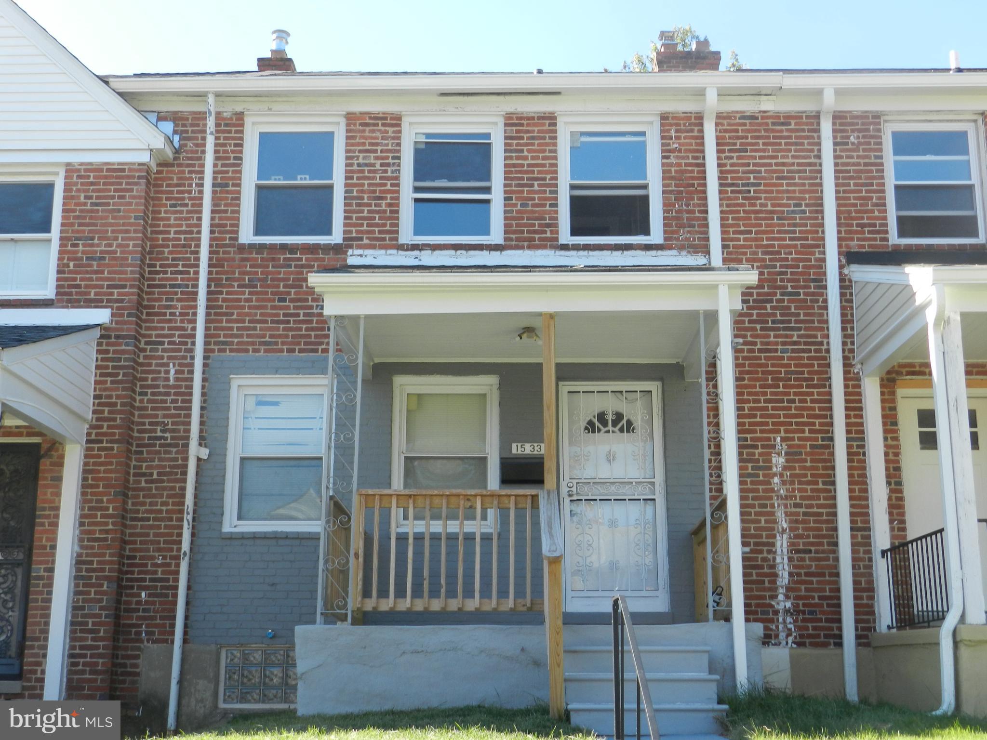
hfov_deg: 41.2
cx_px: 494
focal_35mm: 46
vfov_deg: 31.5
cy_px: 370
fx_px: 1312
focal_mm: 8.1
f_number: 4.2
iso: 160
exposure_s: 1/320
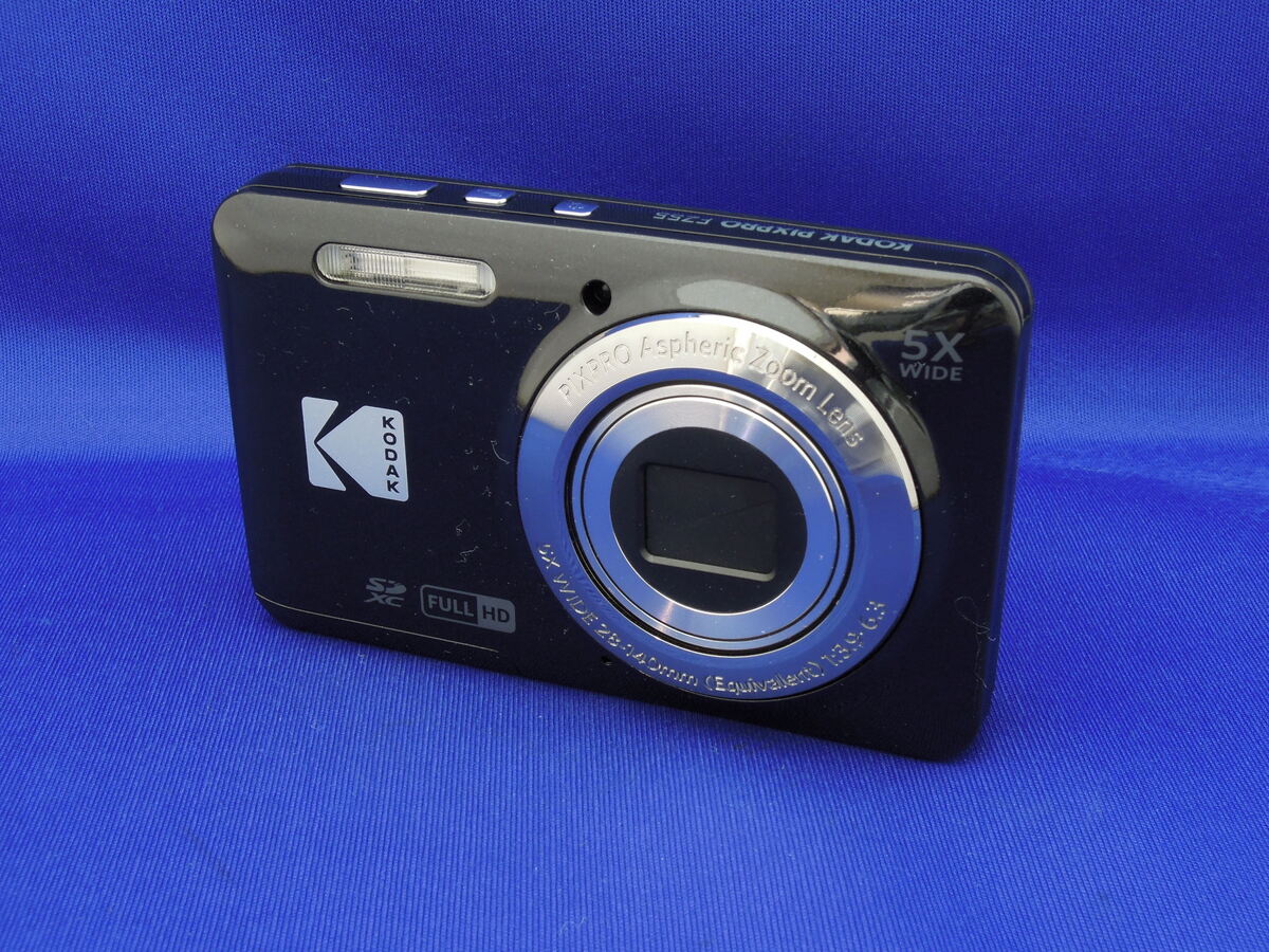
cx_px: 634
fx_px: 1833
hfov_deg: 38.2
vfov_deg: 29.1
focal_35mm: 50
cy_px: 476
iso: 160
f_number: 7.4
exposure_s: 1/1.6
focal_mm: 9
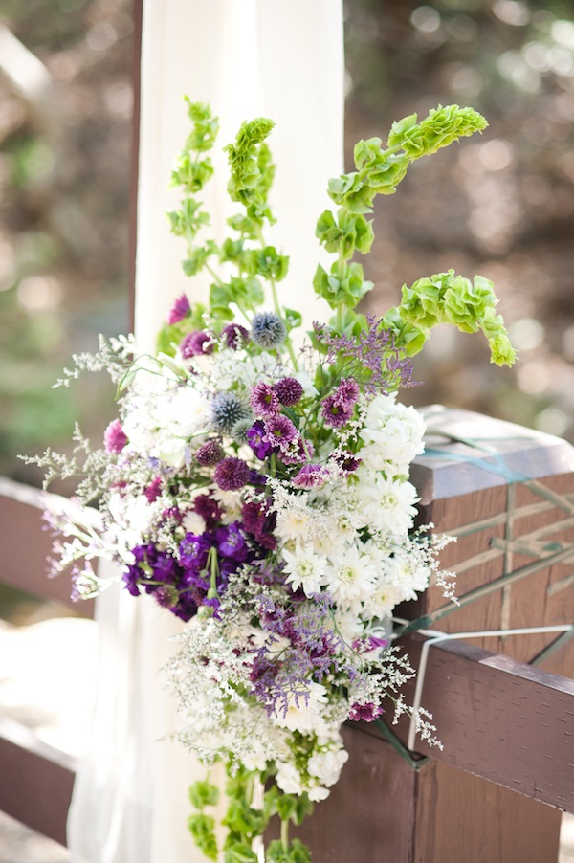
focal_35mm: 85
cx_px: 287
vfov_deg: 23.9
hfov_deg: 16.0
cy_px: 432
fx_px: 2036
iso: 320
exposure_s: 1/320
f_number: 2.8
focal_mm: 85
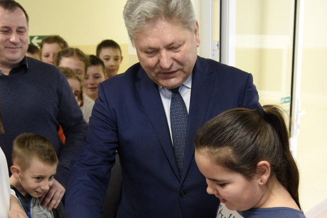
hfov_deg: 20.4
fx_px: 908
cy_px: 179
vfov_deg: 13.6
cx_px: 183
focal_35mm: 100
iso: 640
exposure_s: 1/80
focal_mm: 32
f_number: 2.8
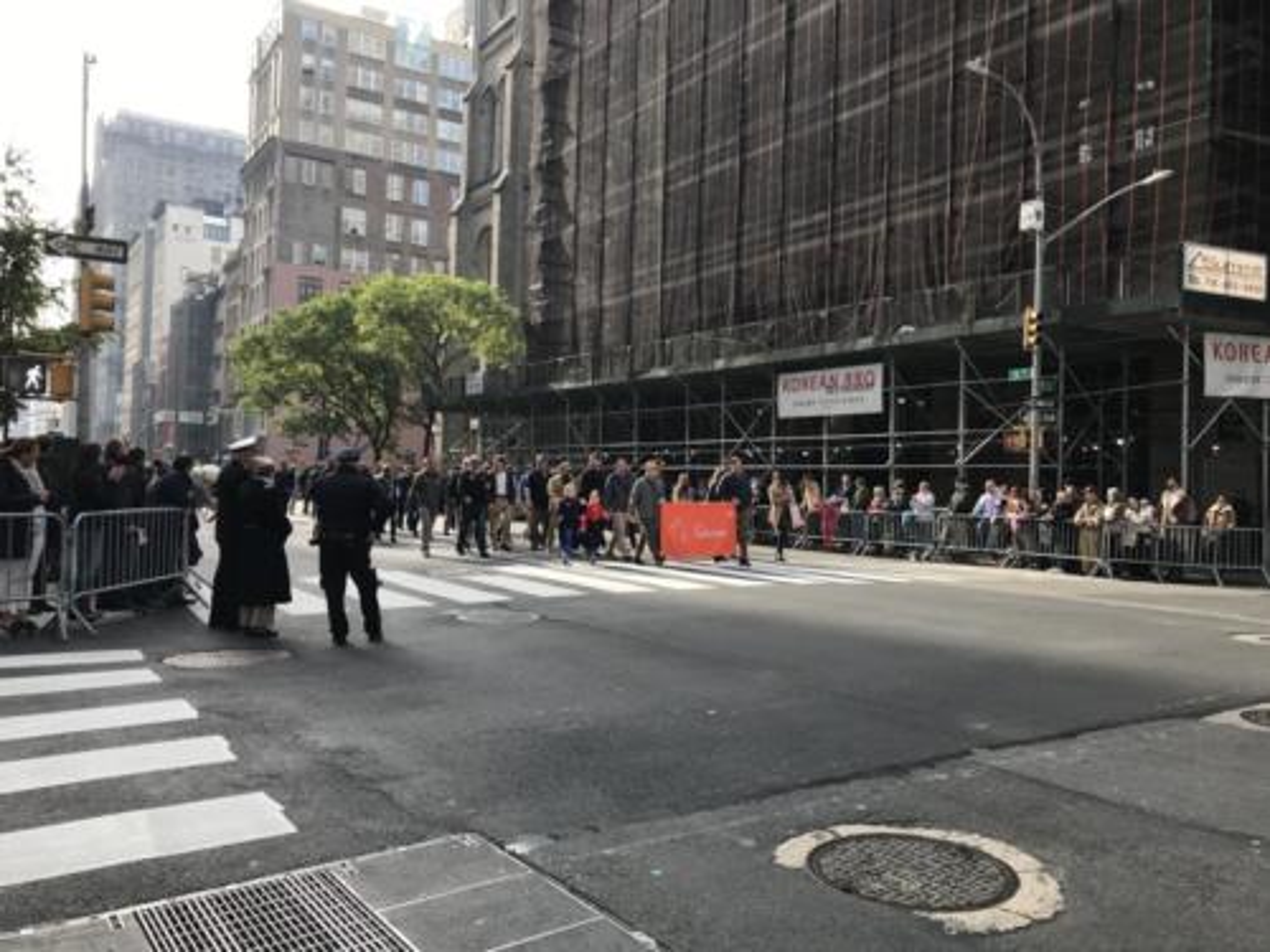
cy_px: 476
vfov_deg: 49.7
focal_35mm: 28
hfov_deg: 63.4
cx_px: 635
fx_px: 1027
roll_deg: -1.1
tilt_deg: +2.4
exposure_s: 1/377
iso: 20
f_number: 1.8
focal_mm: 3.99
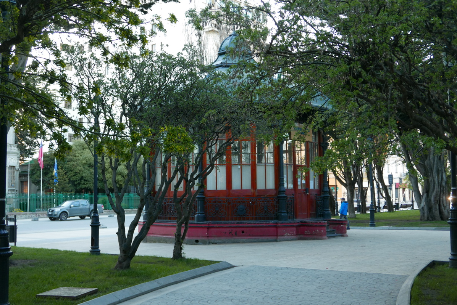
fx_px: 584
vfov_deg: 29.3
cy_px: 152
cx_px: 228
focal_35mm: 46
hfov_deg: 42.7
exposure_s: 1/100
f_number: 2.6
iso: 400
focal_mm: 20.6
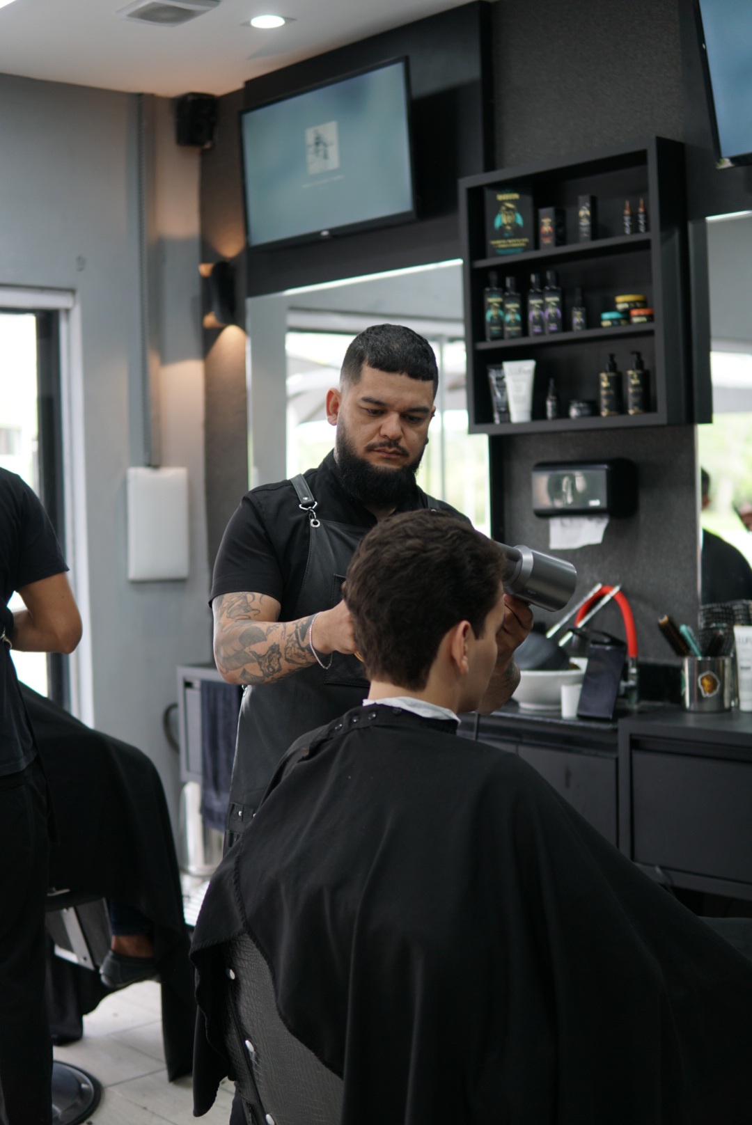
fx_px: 1407
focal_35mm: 45
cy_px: 562
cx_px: 376
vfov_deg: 43.6
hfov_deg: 29.9
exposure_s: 1/250
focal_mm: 30
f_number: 1.4
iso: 160
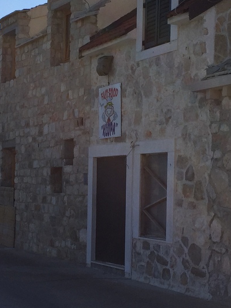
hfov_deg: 16.9
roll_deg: -1.5
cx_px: 53
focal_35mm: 87
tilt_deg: +2.1
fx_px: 774
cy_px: 170
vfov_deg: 22.5
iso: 32
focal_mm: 4.15
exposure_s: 1/2639
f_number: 2.2
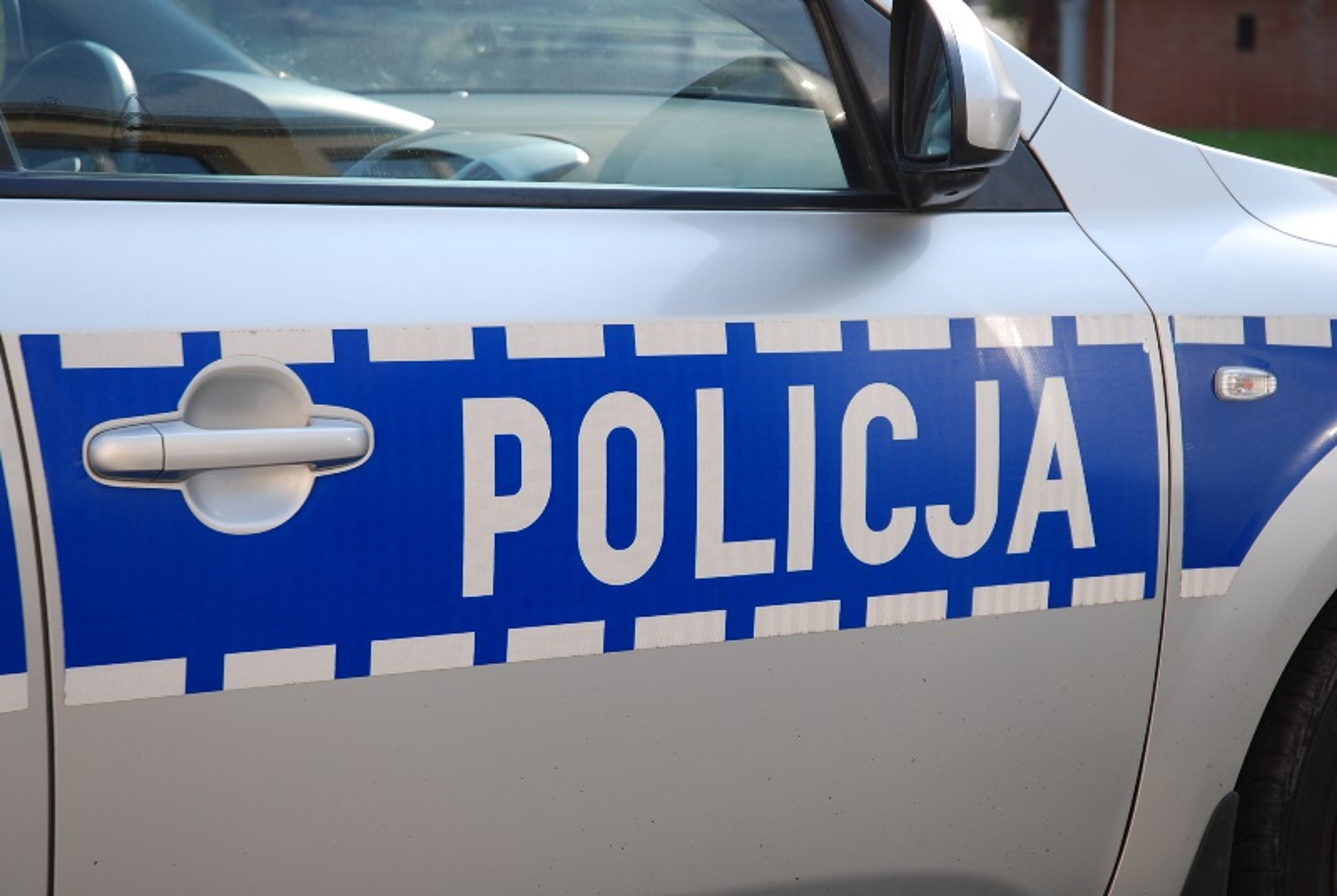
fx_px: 3347
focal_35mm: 90
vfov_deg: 15.2
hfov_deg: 22.6
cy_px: 448
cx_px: 668
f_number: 5
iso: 200
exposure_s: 1/400
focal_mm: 60
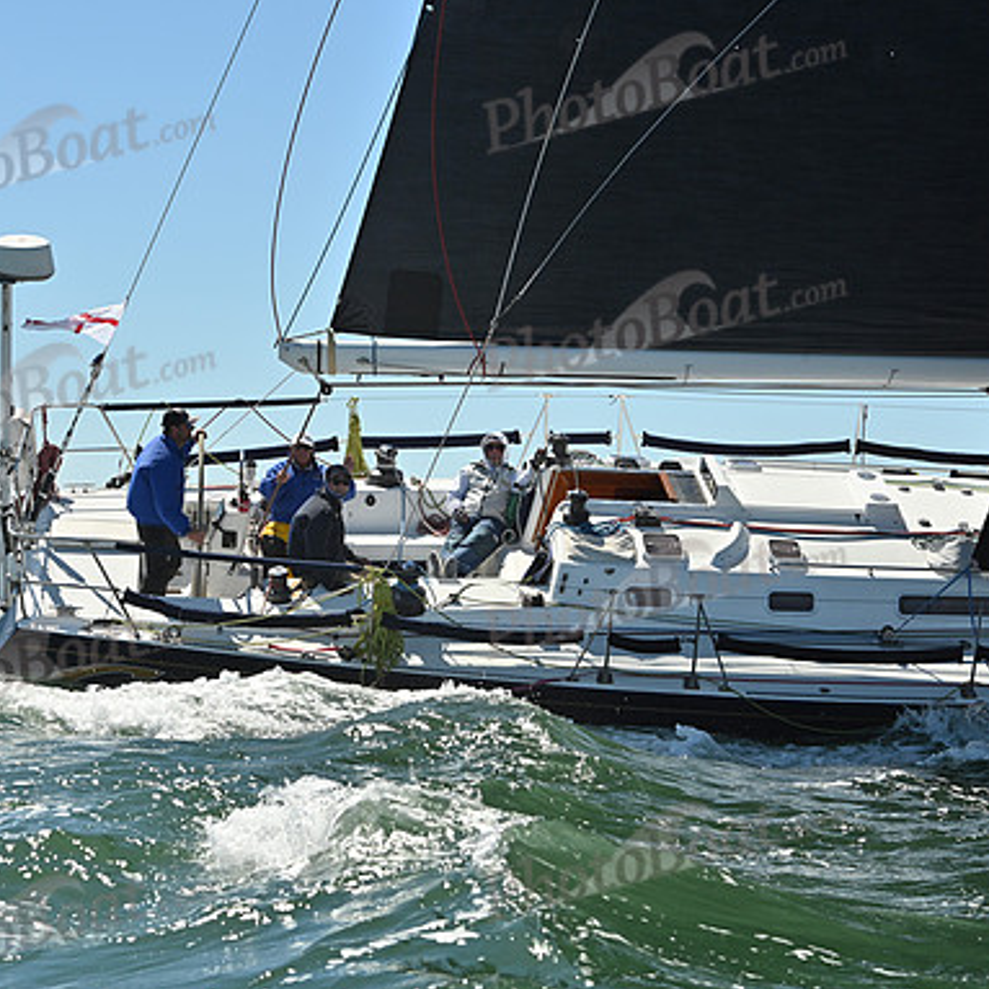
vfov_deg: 19.3
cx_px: 351
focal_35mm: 90
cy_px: 494
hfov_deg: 19.2
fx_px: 2909
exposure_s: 1/1600
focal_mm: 70
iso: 320
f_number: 8
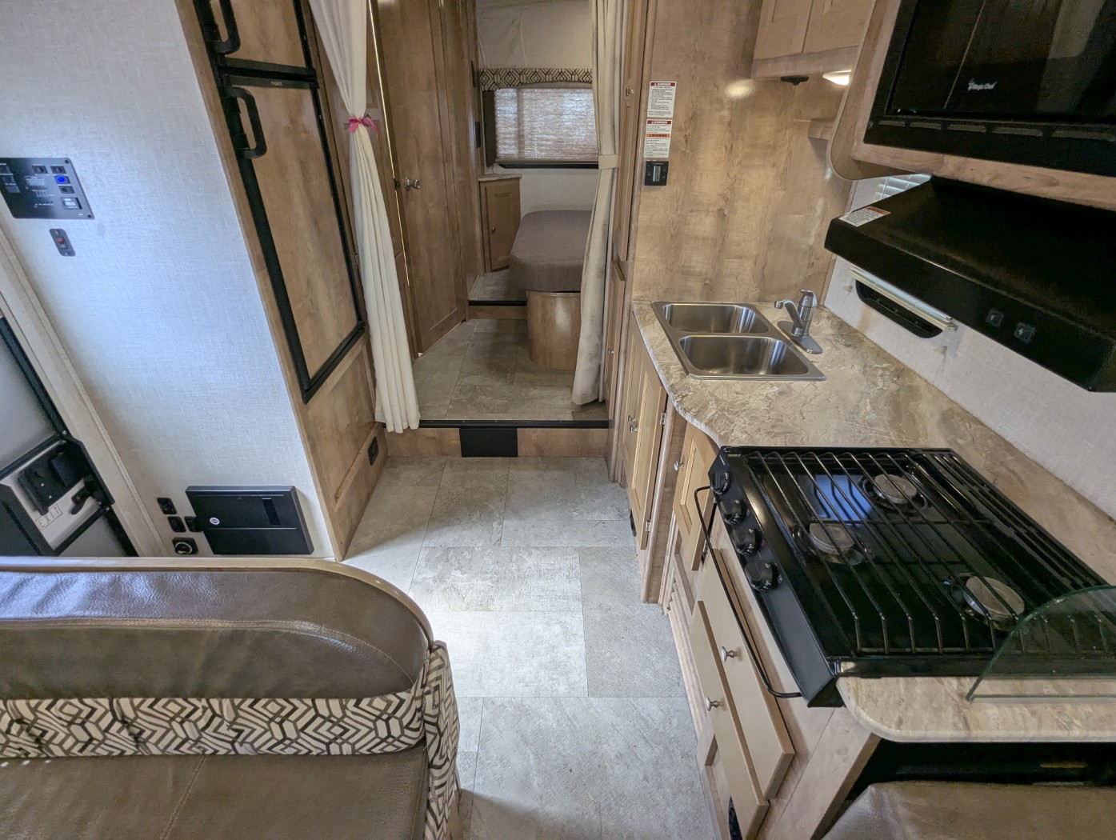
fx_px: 516
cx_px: 558
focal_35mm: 16
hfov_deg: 94.4
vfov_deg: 78.2
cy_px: 420
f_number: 2.2
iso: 107
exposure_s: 1/158
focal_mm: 2.35
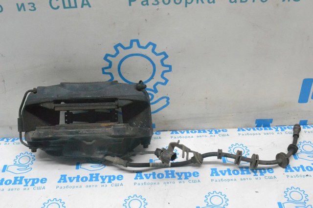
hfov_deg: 46.4
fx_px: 365
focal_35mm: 42
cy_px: 104
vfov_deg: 31.9
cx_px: 156
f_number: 10
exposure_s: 1/160
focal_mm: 28
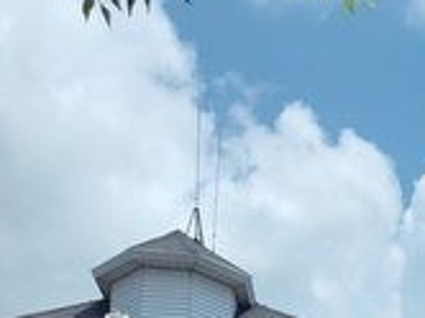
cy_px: 698
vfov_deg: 11.5
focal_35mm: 111
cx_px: 461
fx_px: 1361
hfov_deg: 17.2
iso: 100
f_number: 1.8
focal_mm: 5.56
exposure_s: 1/2529
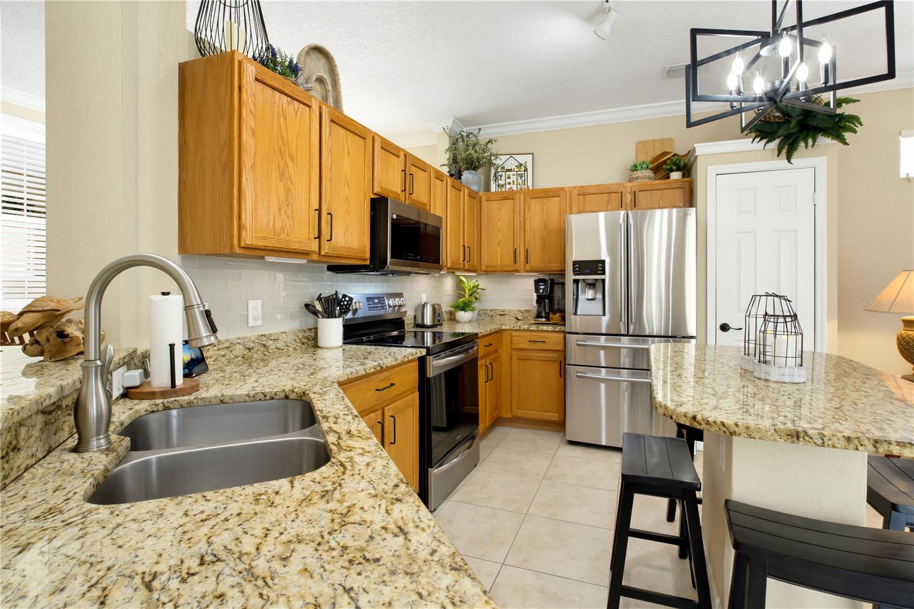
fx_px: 419
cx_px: 457
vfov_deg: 72.0
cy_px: 304
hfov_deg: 95.0
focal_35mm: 16
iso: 2000
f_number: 13
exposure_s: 1/6
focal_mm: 11
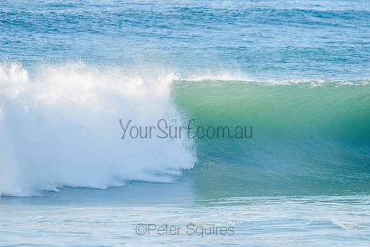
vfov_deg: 2.8
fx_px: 5140
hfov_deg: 4.1
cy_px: 124
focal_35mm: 500
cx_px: 185
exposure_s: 1/1600
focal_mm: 500
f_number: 5.6
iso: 400
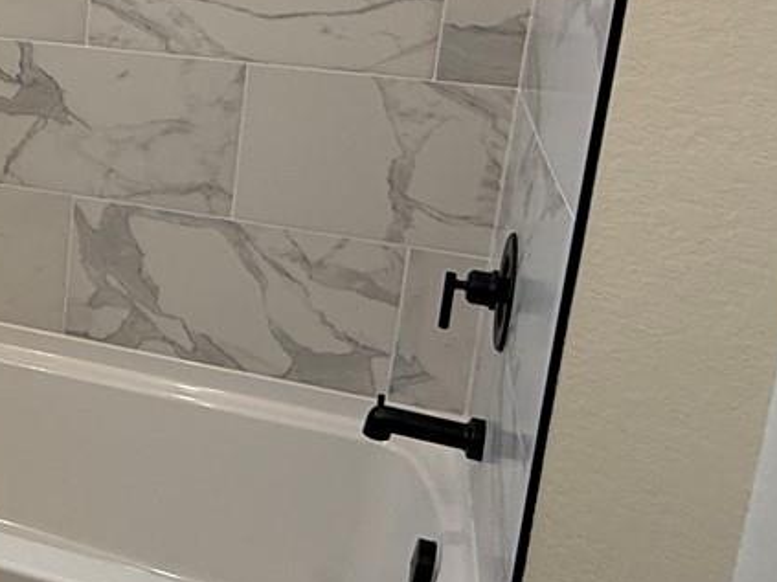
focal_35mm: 53
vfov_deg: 26.9
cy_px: 106
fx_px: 1189
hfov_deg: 30.9
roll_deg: -2.2
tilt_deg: -12.9
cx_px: -143
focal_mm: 2.22
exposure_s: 1/120
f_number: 2.2
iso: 100
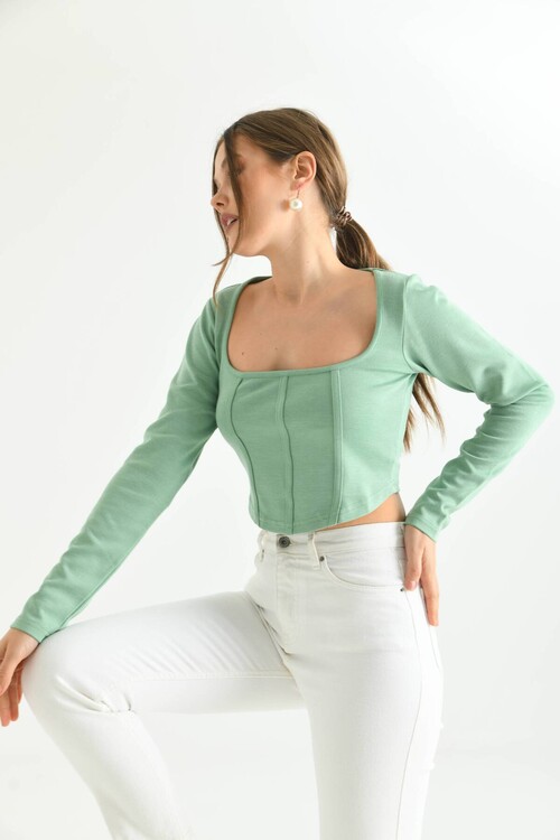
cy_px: 420
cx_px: 280
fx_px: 1073
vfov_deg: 42.7
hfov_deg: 29.2
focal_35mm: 46
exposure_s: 1/125
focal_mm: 46
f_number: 5.6
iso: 160
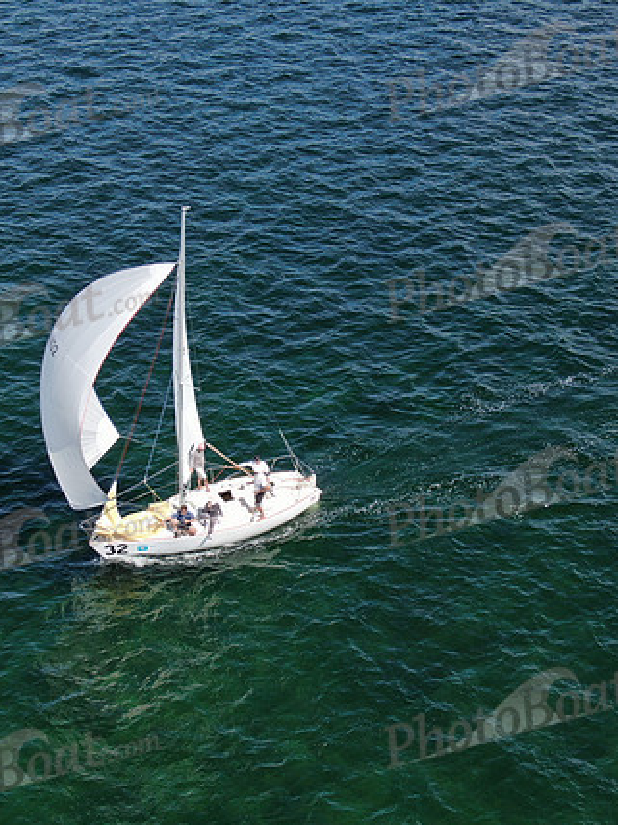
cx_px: 273
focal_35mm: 65
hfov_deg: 22.6
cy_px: 410
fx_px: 1547
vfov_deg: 29.8
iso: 100
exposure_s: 1/640
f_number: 3.8
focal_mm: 8.6
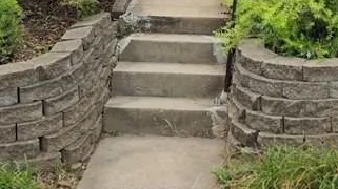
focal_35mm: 80
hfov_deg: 25.9
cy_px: -165
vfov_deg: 13.4
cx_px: 285
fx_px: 716
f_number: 1.7
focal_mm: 6.3
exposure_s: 1/2558
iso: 80
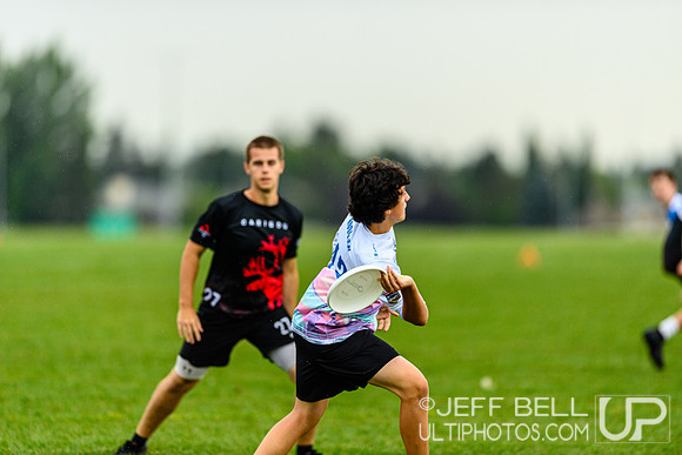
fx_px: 7579
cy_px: 228
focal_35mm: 400
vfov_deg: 3.4
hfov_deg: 5.2
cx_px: 341
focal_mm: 400
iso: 800
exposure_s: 1/1250
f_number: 3.2
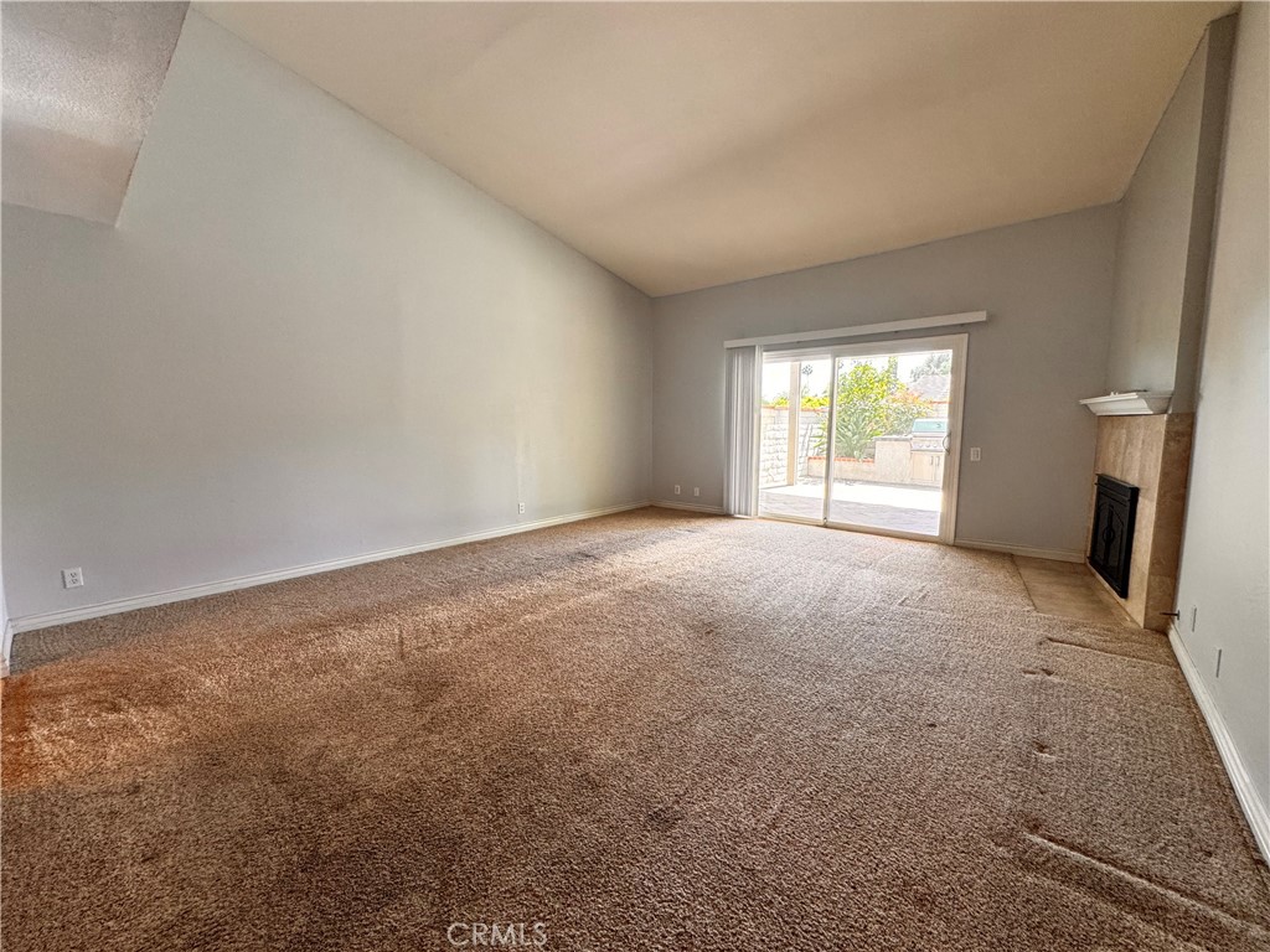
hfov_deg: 102.1
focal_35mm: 14
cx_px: 635
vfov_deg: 85.7
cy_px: 476
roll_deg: -0.2
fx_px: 514
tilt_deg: -6.2
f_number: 2.2
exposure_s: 1/120
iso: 200
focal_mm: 2.22
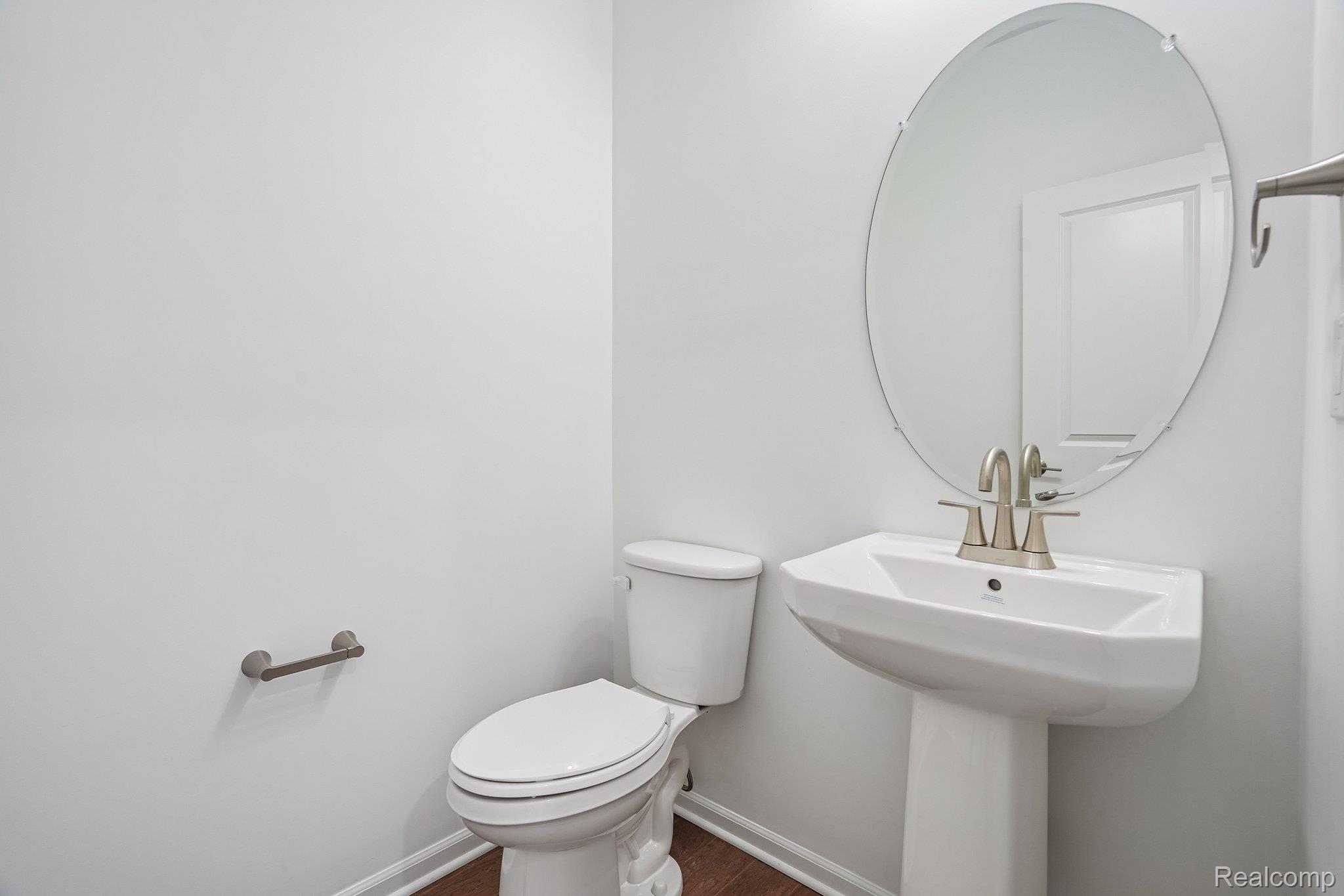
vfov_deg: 73.7
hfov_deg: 96.7
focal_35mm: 16
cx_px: 672
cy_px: 448
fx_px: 597
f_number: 8
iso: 400
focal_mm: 16
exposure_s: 1/25
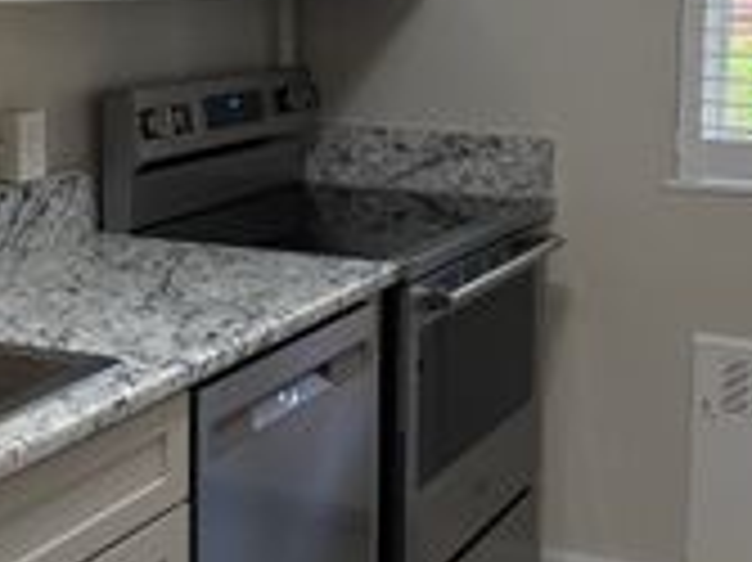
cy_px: 124
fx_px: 1563
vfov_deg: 20.2
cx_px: 288
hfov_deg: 27.0
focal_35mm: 72
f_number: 1.78
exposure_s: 1/120
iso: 200
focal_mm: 6.76
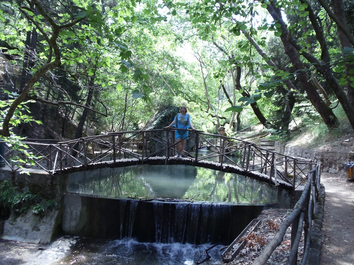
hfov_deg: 42.9
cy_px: 132
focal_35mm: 44
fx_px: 450
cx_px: 177
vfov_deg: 32.9
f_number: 3.5
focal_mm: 6
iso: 100
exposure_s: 1/60
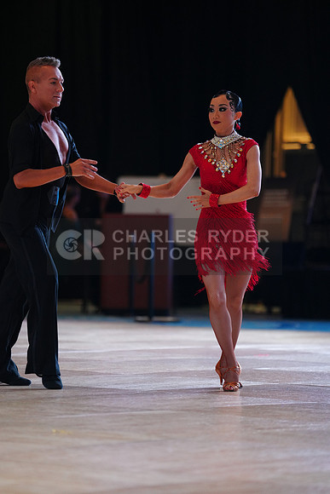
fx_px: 2418
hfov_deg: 7.8
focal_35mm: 176
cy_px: 247
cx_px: 165
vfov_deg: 11.7
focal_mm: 176
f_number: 2.8
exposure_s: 1/500
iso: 2000
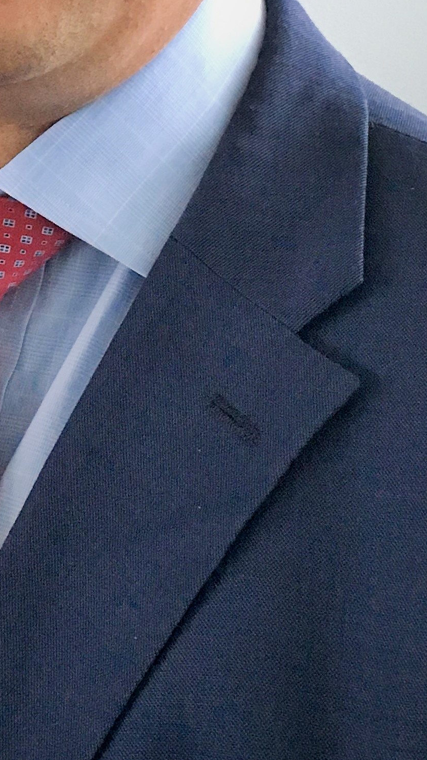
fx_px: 1731
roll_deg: +0.3
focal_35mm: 86
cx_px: -15
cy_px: -194
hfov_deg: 13.8
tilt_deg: -6.8
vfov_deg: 22.4
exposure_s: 1/17
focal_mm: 4.15
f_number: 2.2
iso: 200
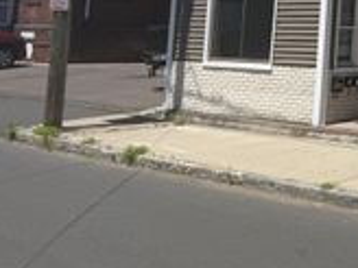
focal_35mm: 73
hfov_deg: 22.7
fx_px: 755
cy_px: -49
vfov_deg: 19.1
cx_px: 509
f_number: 1.78
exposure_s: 1/5714
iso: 80
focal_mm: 6.76
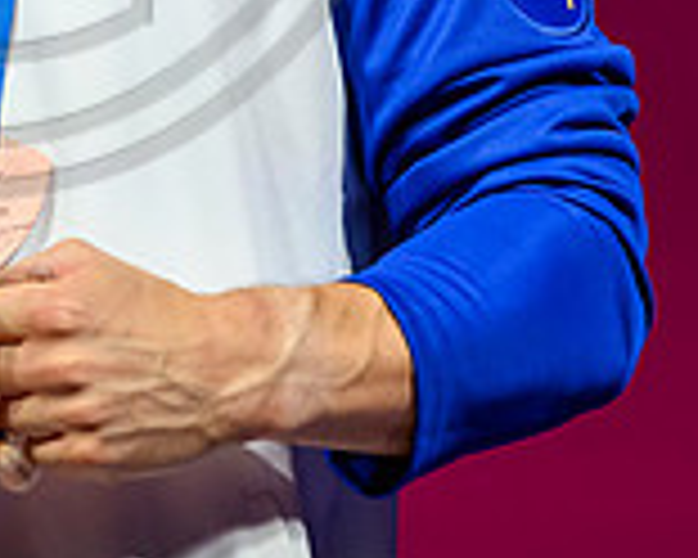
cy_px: -252
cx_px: -47
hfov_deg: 2.4
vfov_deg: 1.9
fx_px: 16465
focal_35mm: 797
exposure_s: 1/1250
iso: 2500
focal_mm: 195
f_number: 3.2
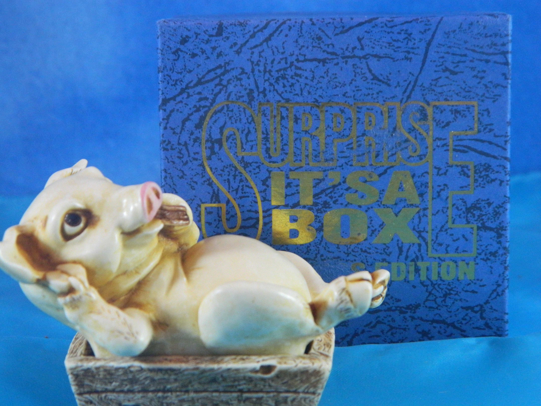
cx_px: 270
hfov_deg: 23.3
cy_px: 203
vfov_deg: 17.6
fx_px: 1313
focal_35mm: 84
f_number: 4.2
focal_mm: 15.1
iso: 400
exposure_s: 1/30
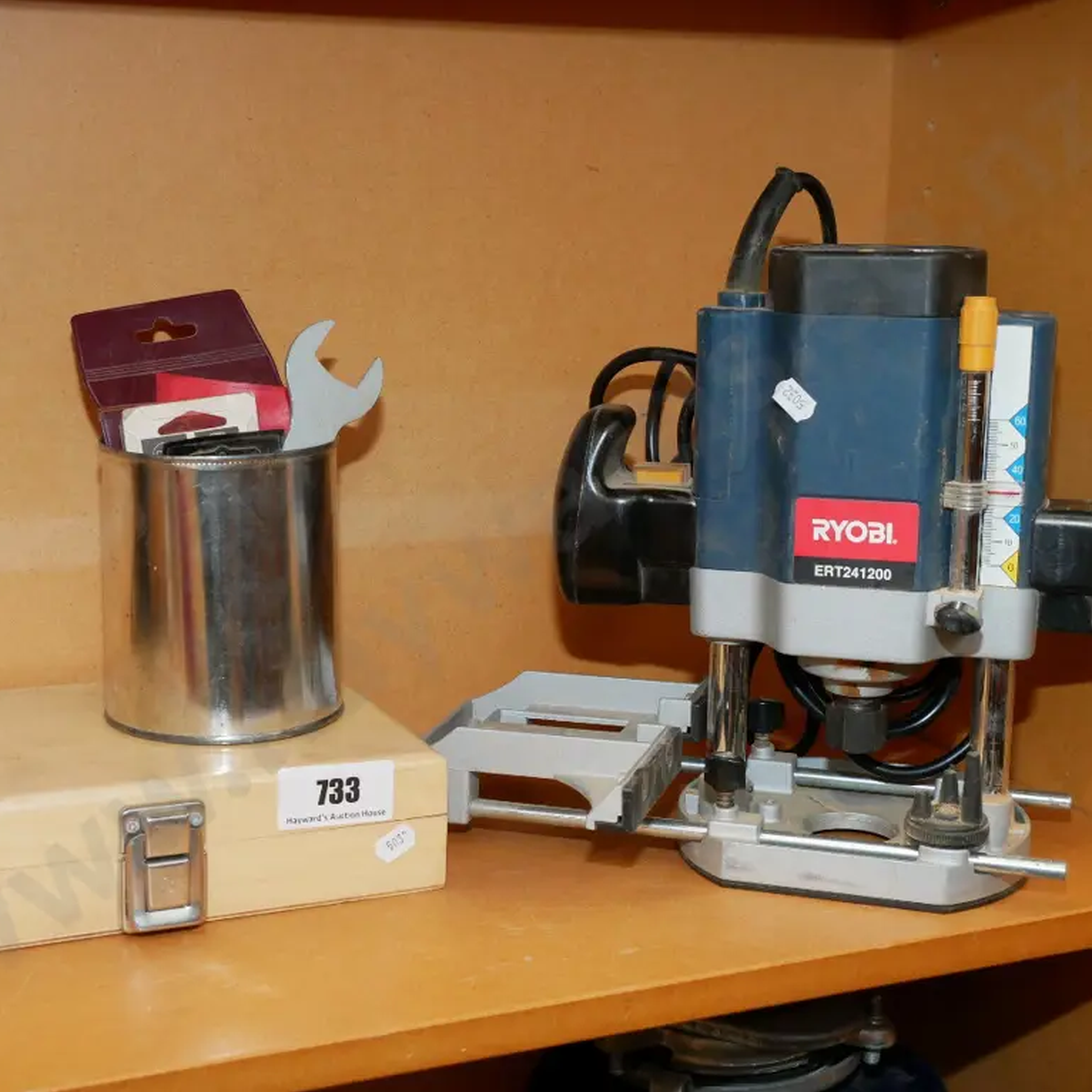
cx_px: 512
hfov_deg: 32.8
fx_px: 1856
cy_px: 545
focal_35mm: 52
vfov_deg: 32.8
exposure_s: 1/60
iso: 1600
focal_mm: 22
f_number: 5.6
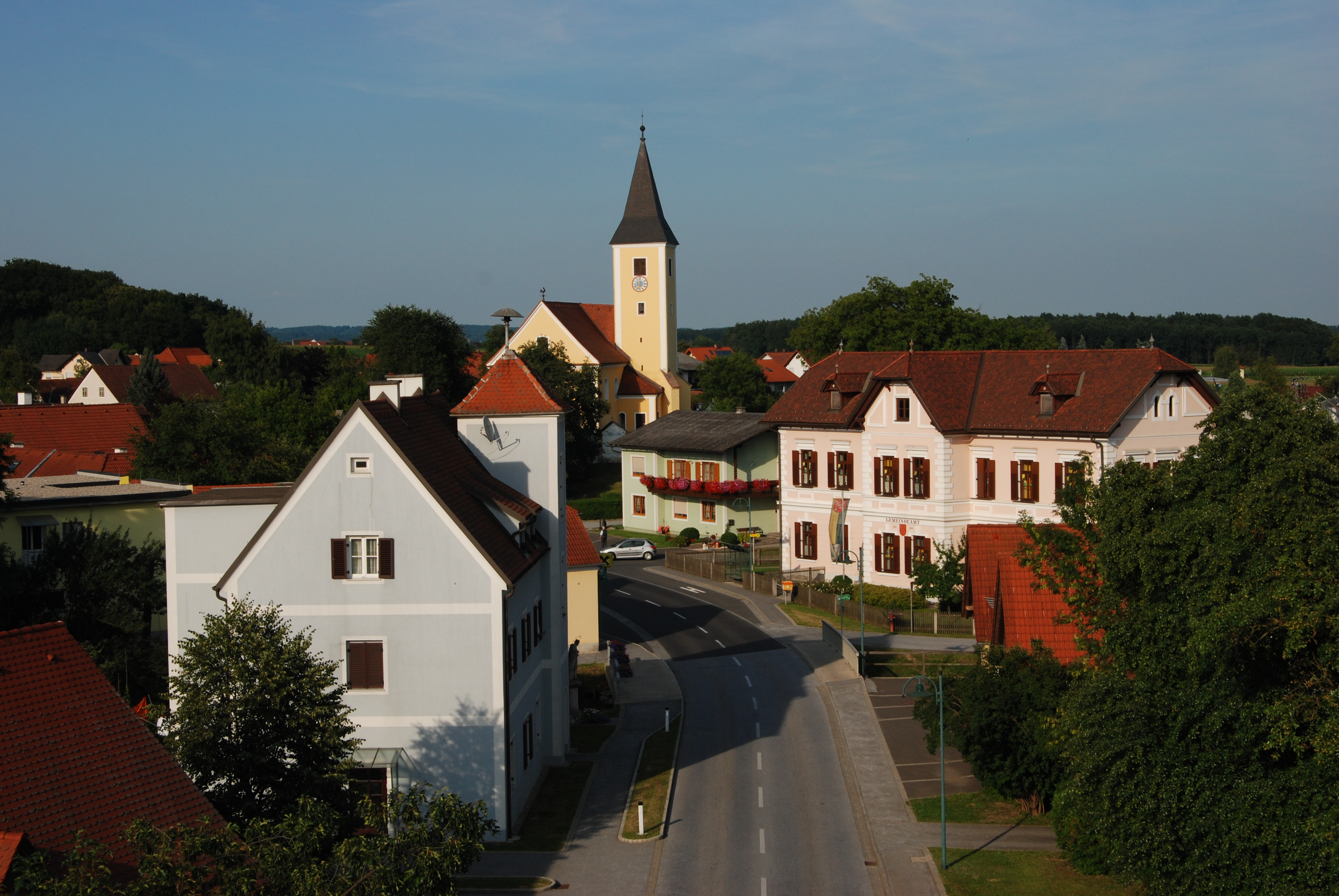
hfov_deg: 33.4
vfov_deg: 22.7
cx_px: 670
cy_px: 448
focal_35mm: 60
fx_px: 2234
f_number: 11
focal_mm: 40
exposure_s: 1/500
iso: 200
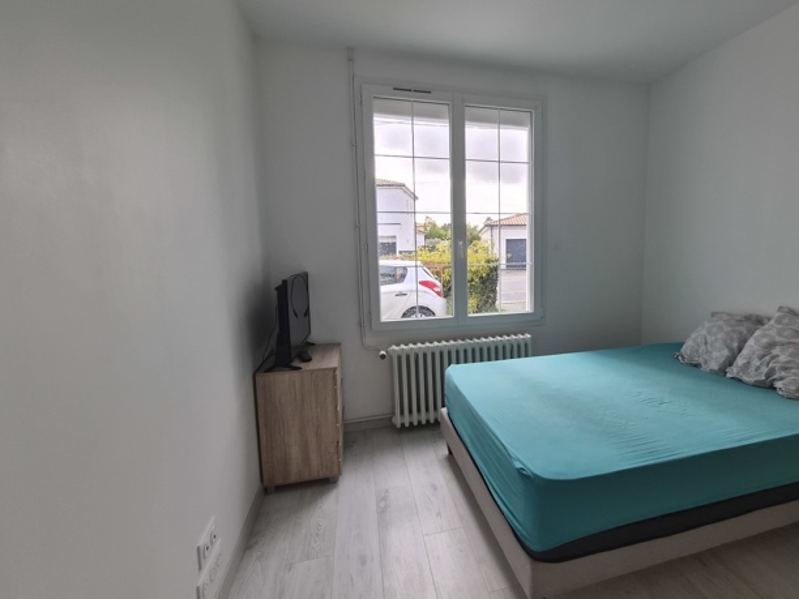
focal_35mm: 17
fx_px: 392
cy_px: 287
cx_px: 483
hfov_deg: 89.8
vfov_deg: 74.7
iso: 32
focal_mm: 1.7
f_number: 2.2
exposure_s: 1/100
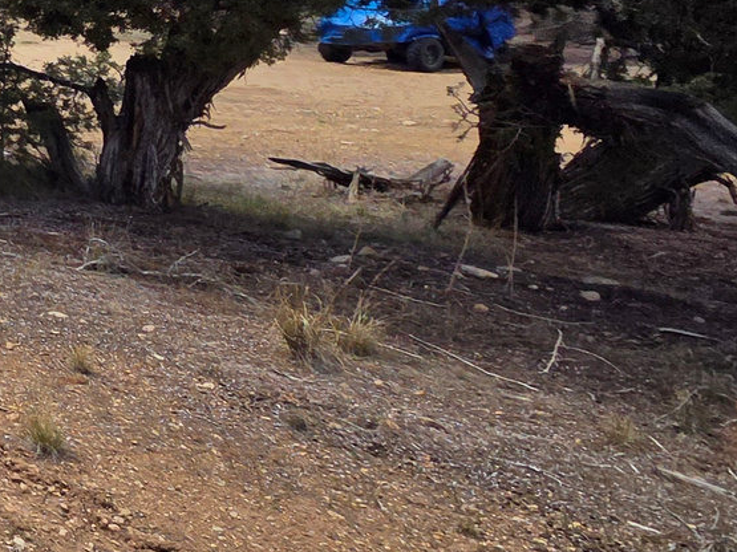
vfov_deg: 27.7
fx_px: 1022
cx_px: -600
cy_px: -52
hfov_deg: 22.2
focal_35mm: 48
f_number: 2.2
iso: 100
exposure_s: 1/3151
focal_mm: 2.2
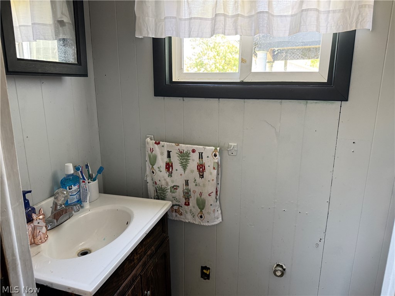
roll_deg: -0.7
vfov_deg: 56.8
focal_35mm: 24
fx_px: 274
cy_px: 148
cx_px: 198
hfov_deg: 71.6
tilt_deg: -13.1
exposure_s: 1/60
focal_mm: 6.76
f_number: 1.78
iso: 250
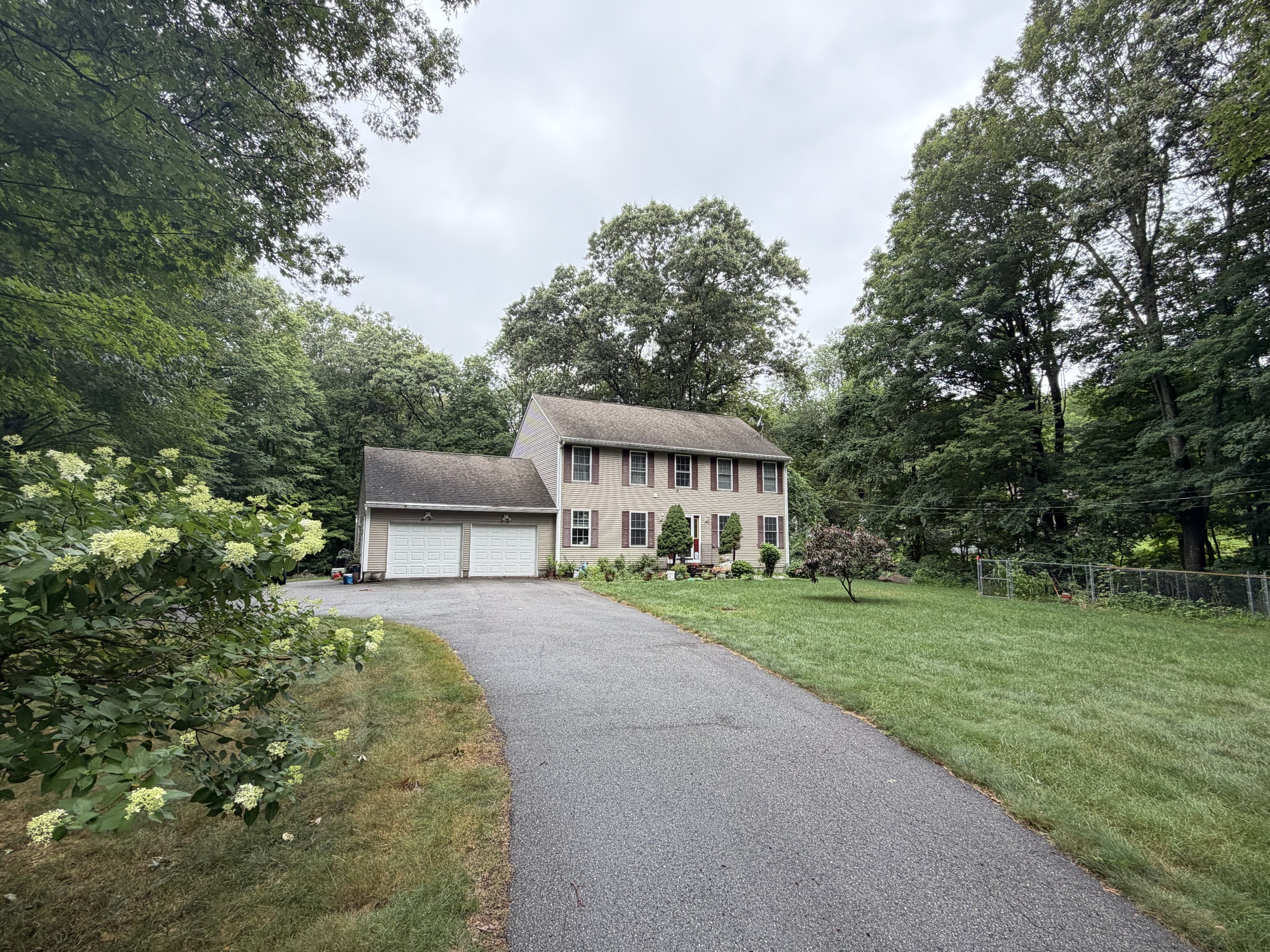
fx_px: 624
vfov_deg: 74.7
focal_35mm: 17
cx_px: 641
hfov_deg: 91.0
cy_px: 474
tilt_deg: +7.7
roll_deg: -0.7
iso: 40
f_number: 2.2
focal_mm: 2.22
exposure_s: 1/259
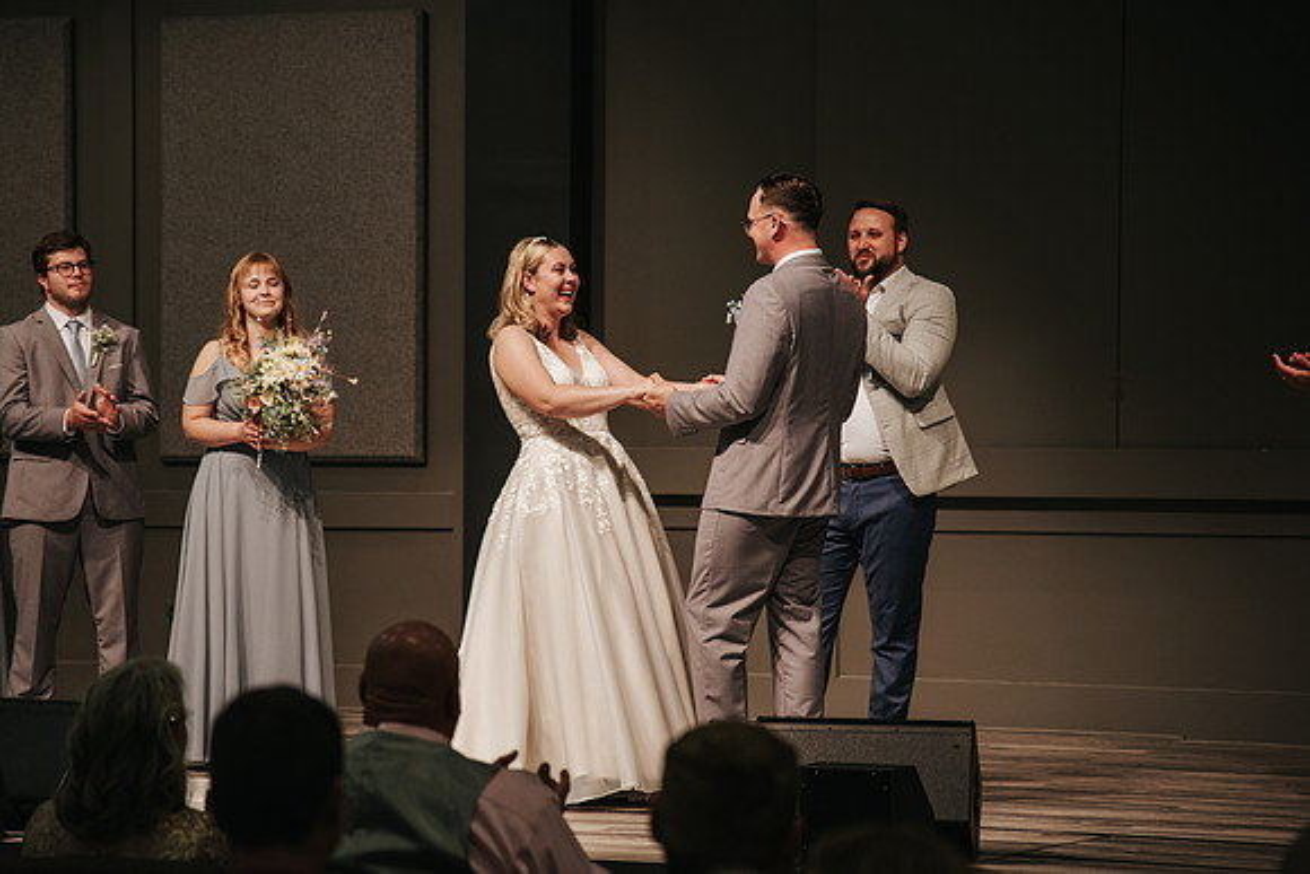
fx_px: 4821
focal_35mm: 132
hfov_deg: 15.5
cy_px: 396
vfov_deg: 10.4
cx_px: 593
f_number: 4
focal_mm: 120
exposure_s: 1/200
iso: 1000
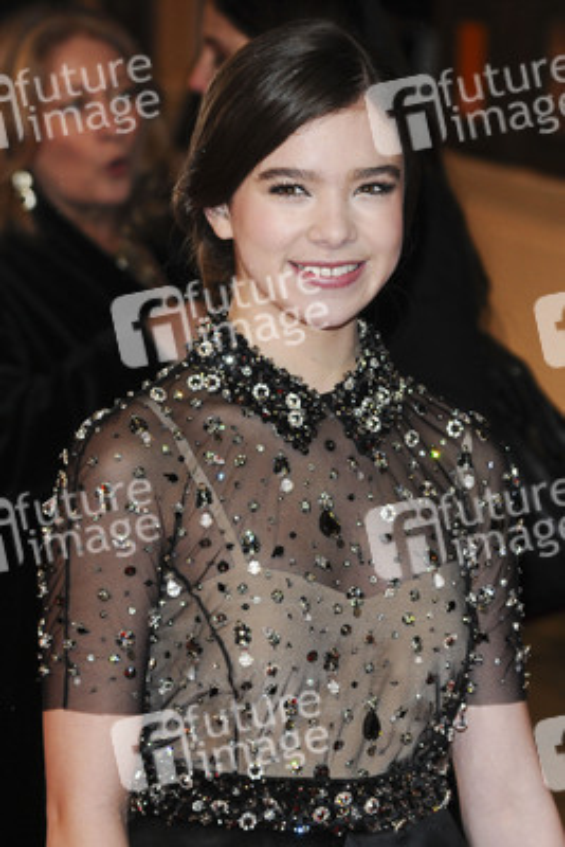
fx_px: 4234
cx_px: 282
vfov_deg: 11.4
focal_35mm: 180
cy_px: 424
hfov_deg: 7.6
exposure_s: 1/160
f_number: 5
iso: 640
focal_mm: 120
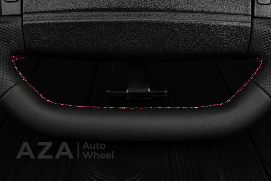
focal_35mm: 52
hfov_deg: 37.8
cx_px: 136
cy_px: 90
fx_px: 395
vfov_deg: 25.8
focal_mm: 35
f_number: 6.3
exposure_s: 1/125
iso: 500
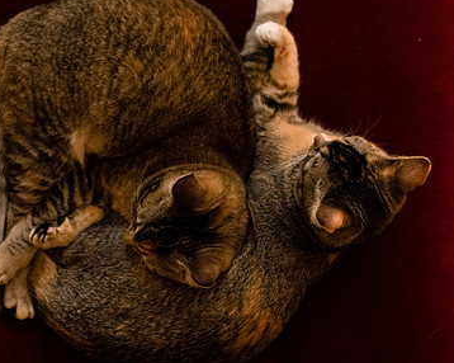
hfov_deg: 19.6
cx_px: 206
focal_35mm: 98
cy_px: 159
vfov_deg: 15.7
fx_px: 1316
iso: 2500
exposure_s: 1/100
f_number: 2.2
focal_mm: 50
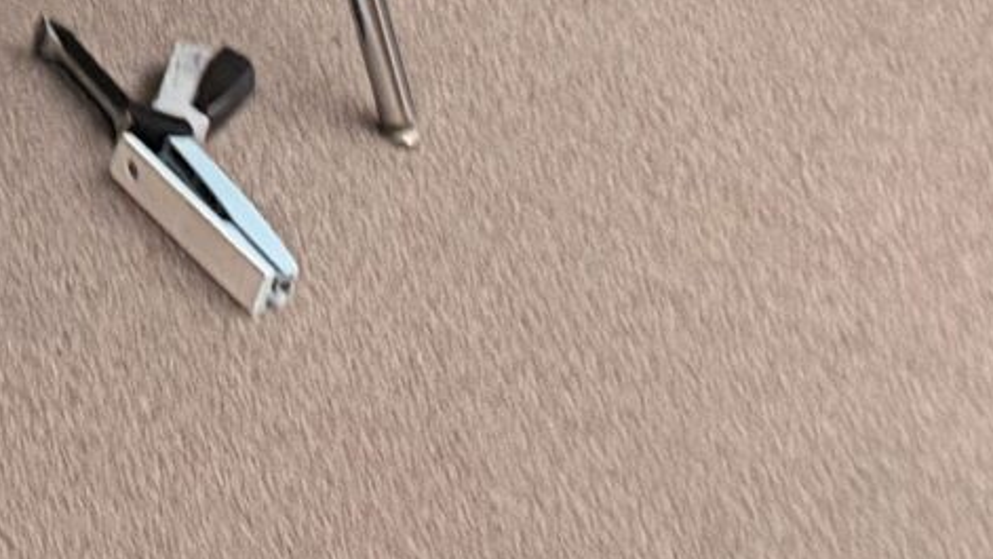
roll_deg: -4.3
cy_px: -1137
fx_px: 3739
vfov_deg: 7.5
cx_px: -1474
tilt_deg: -18.6
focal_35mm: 142
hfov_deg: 11.9
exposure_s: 1/60
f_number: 1.78
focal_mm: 6.76
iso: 400
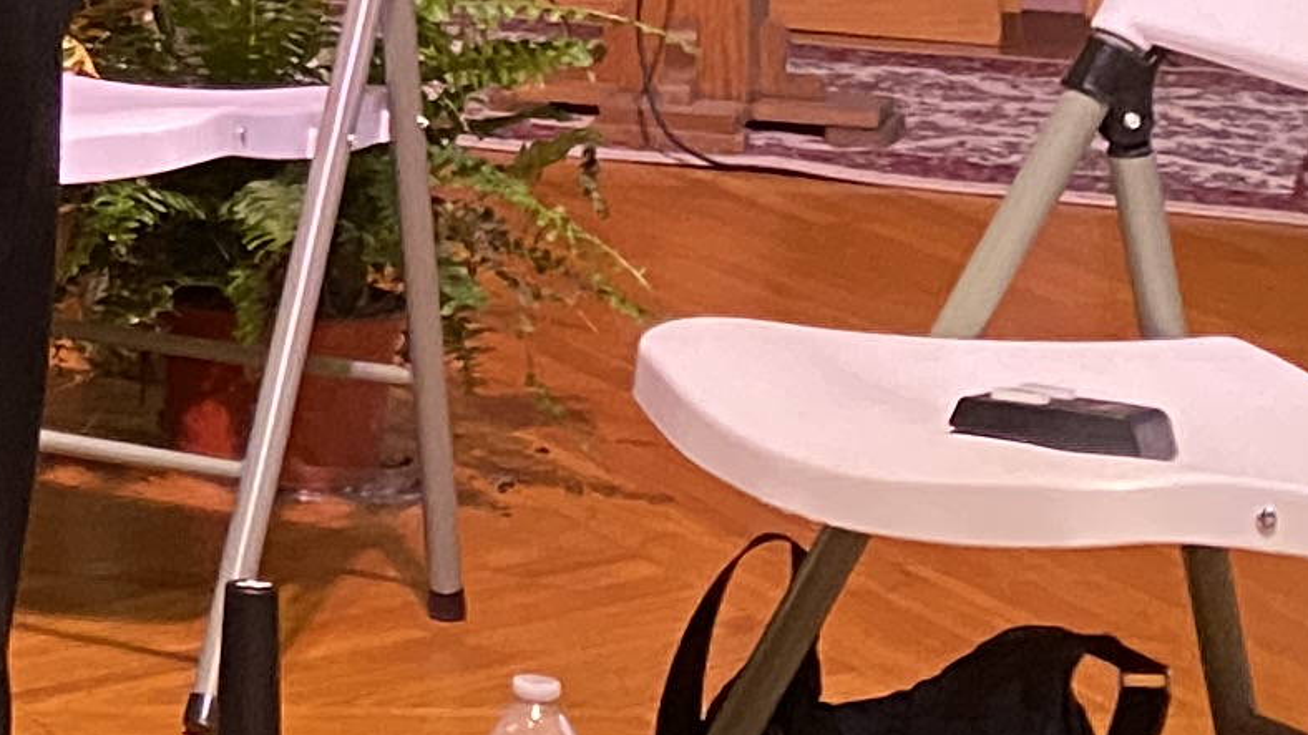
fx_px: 5028
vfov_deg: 8.1
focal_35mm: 145
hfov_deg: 12.0
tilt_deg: -1.1
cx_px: -1804
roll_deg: -0.7
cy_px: -571
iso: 320
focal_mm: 4.25
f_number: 1.8
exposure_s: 1/42
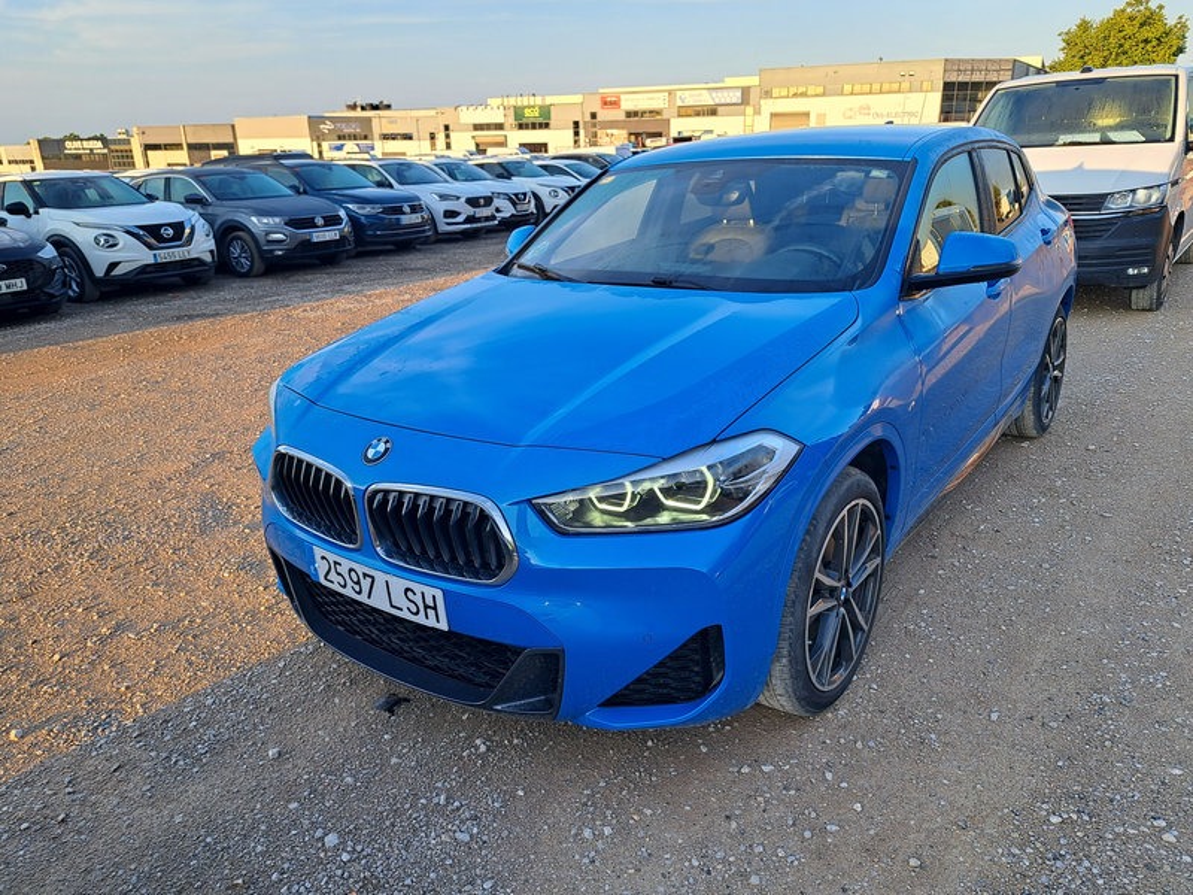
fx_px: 827
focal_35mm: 24
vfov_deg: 56.8
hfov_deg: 71.6
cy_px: 448
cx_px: 596
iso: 50
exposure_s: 1/184
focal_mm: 5.23
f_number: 1.8
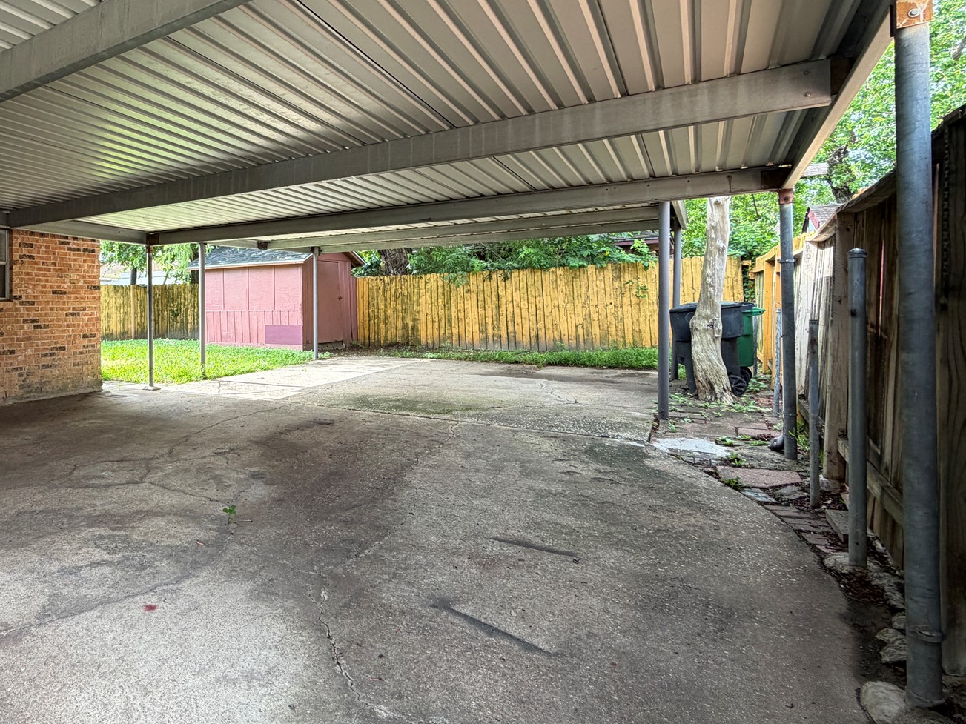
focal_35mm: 22
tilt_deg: +0.4
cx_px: 242
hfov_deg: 71.2
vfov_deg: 60.7
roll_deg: +1.1
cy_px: 302
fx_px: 614
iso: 64
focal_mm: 2.22
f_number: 2.2
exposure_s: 1/121
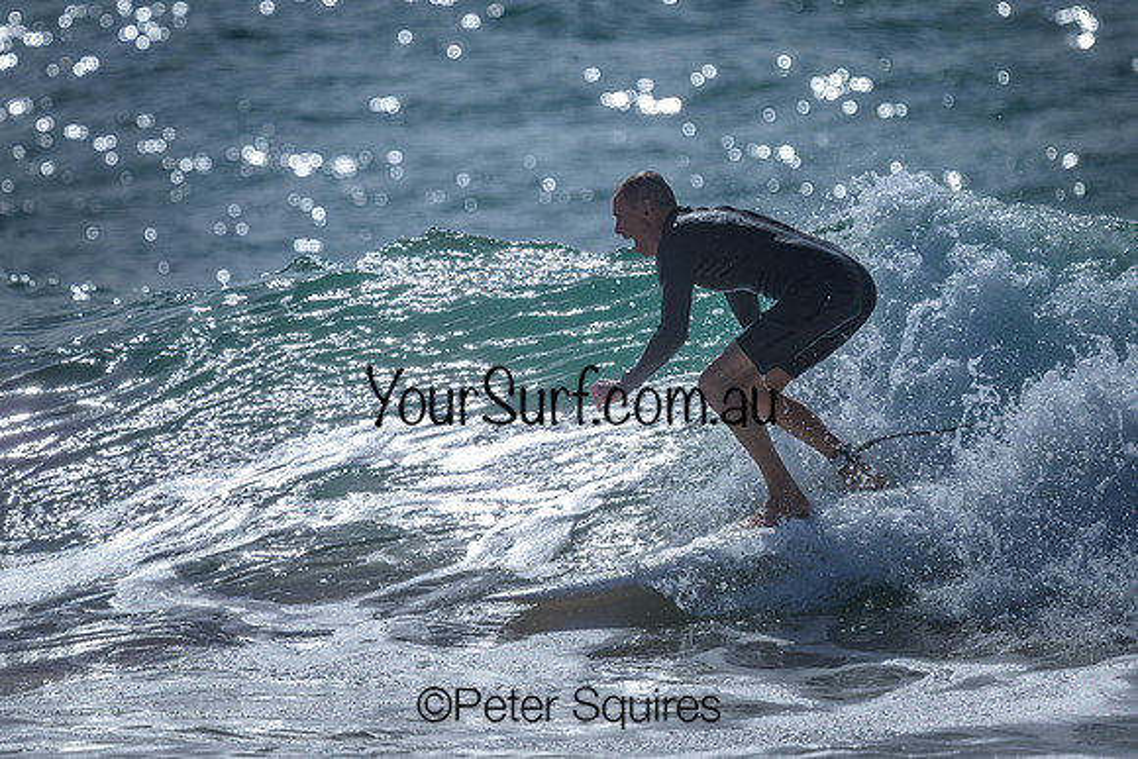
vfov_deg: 1.3
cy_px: 238
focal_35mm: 1099
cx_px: 674
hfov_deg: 1.9
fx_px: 34748
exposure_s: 1/2000
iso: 72
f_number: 6.3
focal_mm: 800
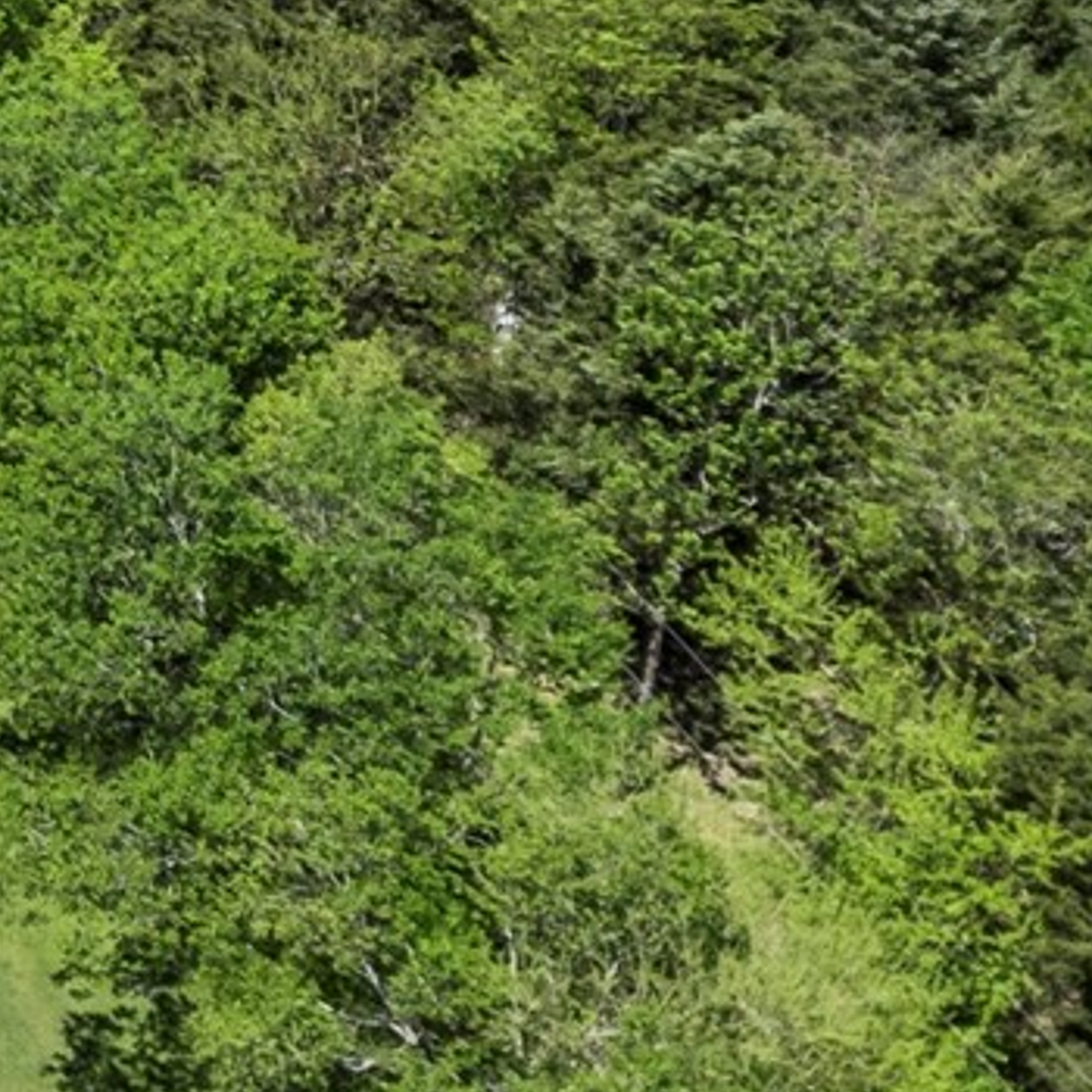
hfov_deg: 11.2
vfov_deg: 13.5
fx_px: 4426
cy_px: -374
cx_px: -1700
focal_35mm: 124
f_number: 1.7
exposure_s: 1/2500
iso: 110
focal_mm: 6.72
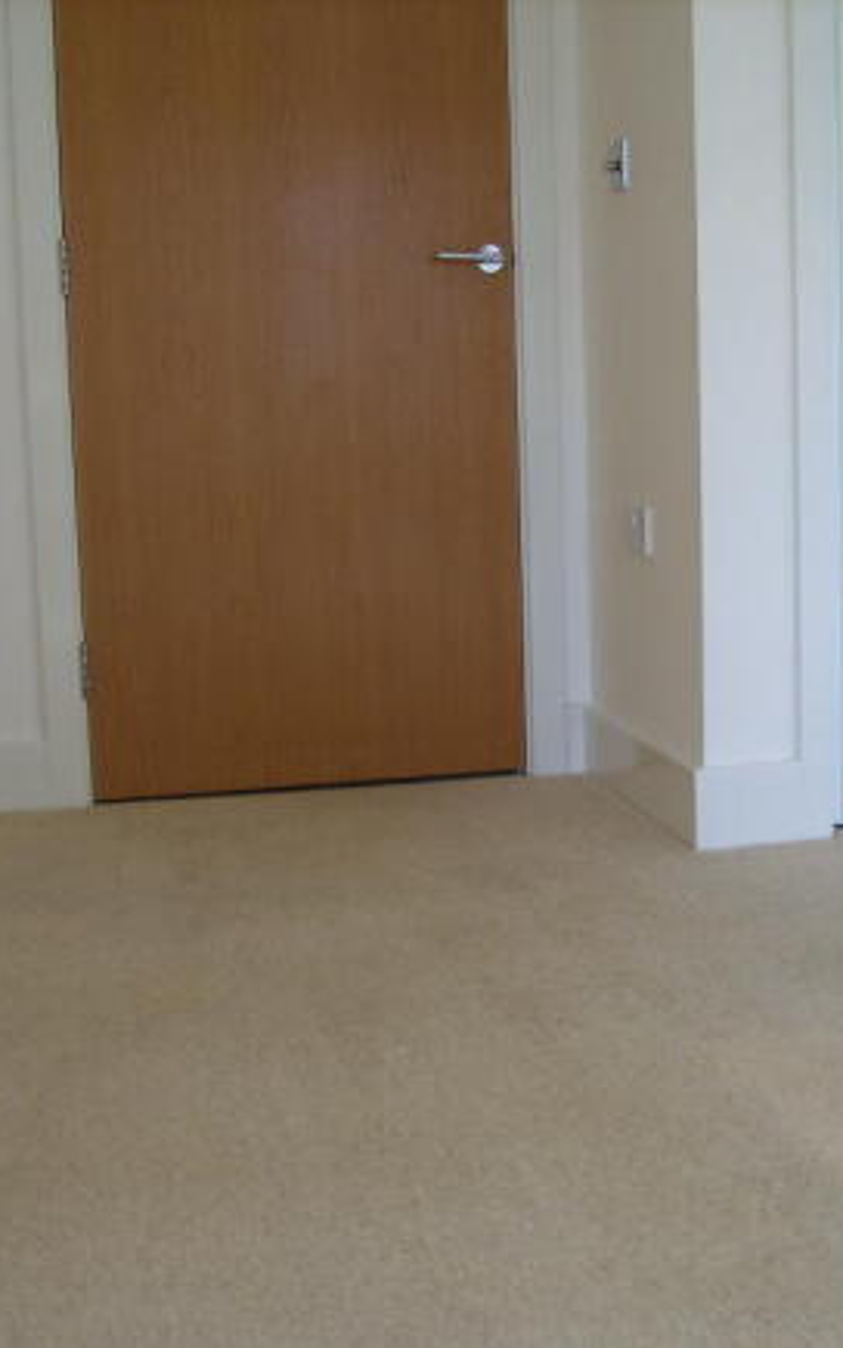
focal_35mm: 54
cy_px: 674
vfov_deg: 37.5
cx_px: 494
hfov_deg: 24.0
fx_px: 1984
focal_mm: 7.8
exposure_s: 1/35
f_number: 2.8
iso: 50
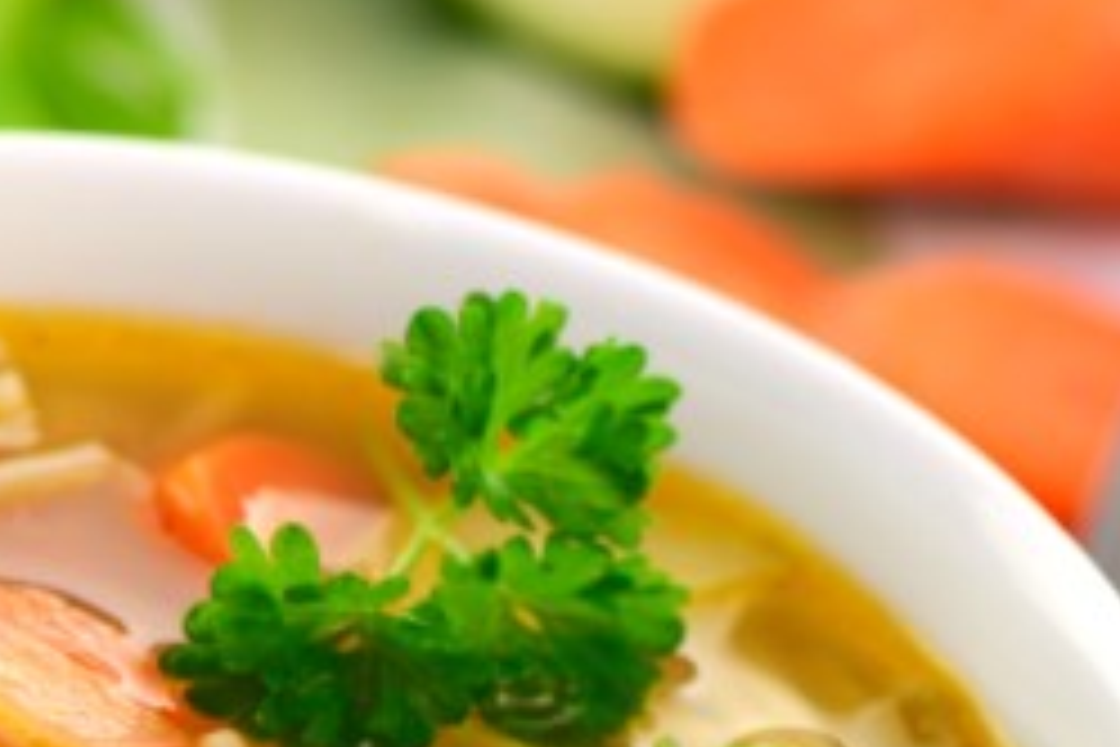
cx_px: 443
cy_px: 770
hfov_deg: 6.8
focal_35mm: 303
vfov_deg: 4.5
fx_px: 9426
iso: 100
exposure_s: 1/50
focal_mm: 105
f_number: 8
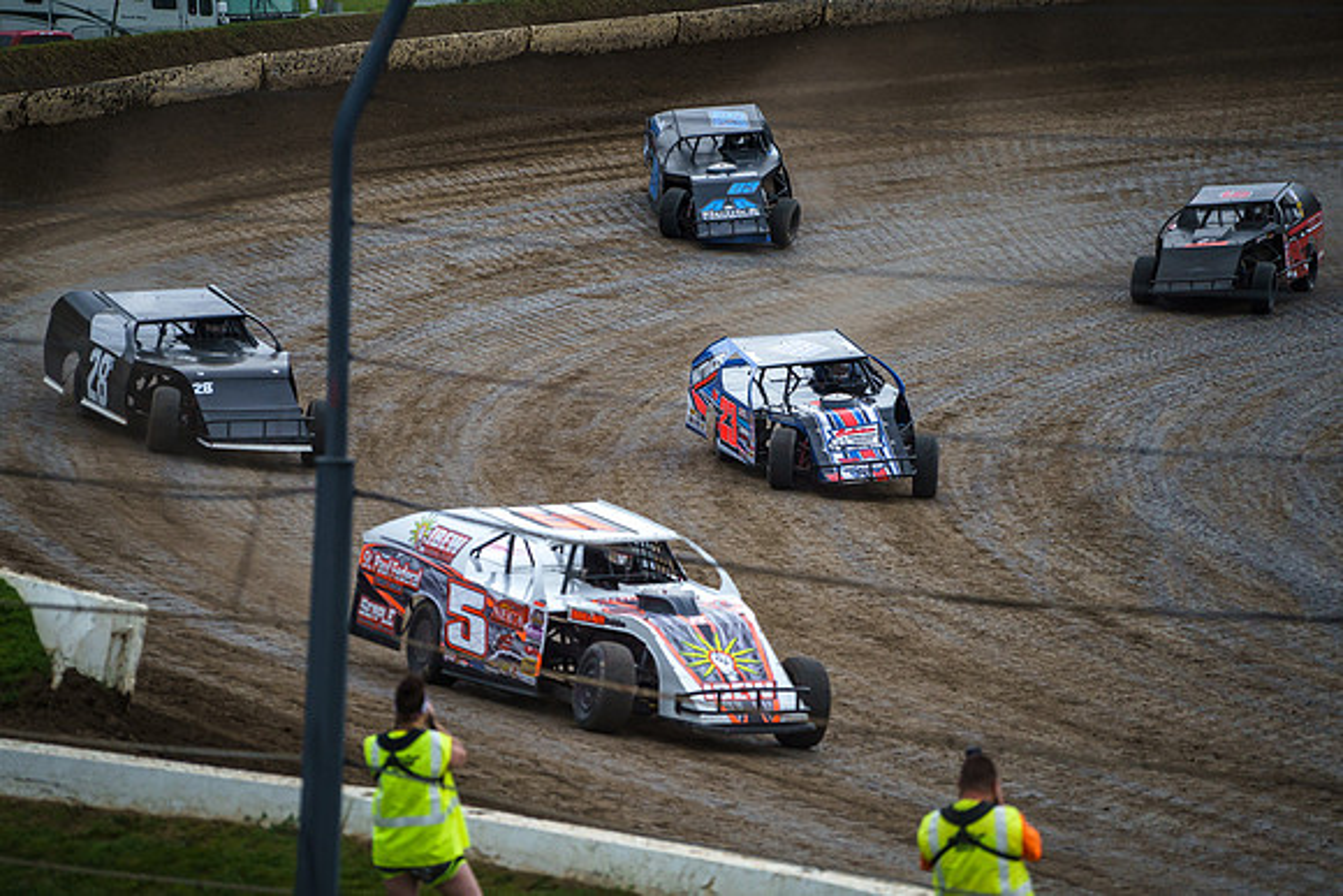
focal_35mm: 210
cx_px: 638
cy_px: 426
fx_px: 7835
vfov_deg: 6.5
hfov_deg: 9.8
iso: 1250
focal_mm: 200
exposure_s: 1/1250
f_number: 4
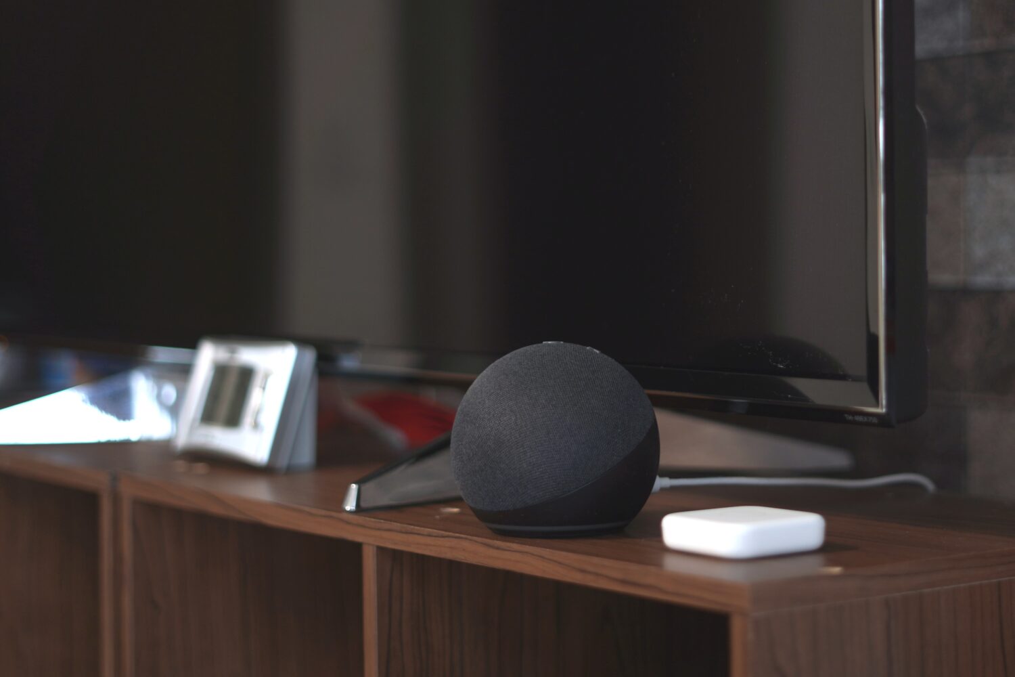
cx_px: 508
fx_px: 1410
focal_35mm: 50
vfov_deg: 27.0
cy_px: 338
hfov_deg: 39.6
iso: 125
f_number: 1.8
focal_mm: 50
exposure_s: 1/60
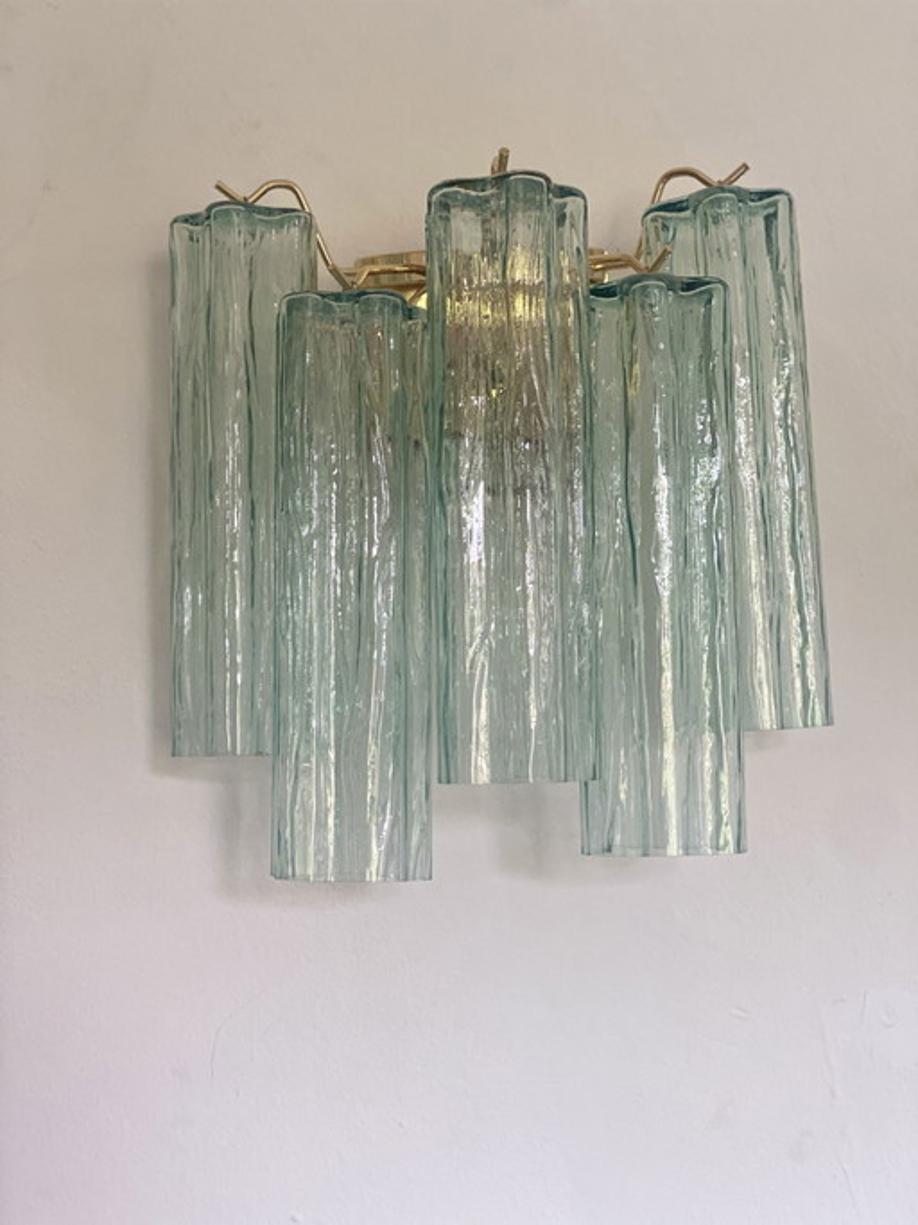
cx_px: 459
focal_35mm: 52
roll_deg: +0.5
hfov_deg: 28.0
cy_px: 612
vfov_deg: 36.8
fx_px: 1839
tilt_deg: +4.4
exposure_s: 1/122
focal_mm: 6
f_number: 2
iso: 100
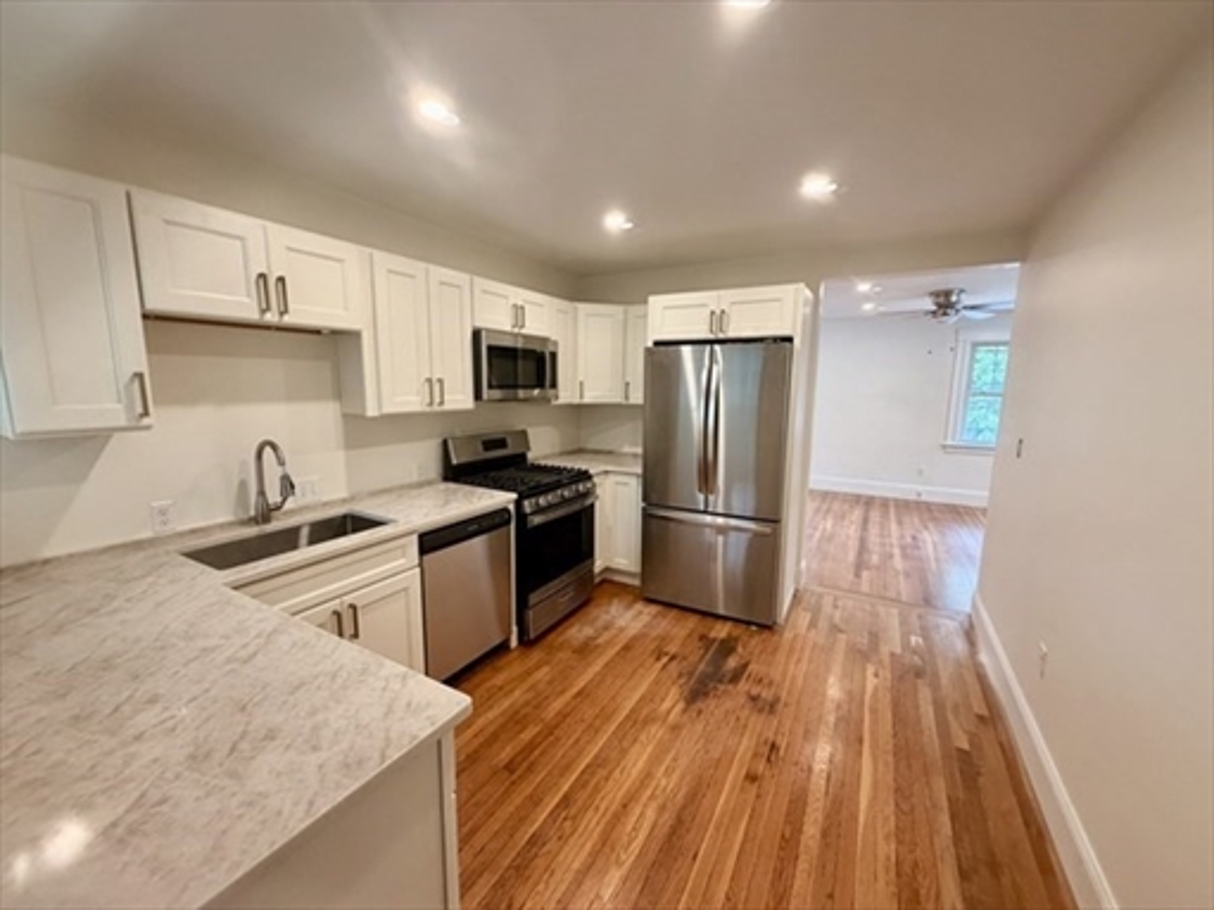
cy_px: 455
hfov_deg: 102.1
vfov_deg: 85.7
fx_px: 491
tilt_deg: -9.0
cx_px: 607
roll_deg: -0.2
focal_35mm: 14
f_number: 2.2
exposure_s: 1/120
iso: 320
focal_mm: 2.22
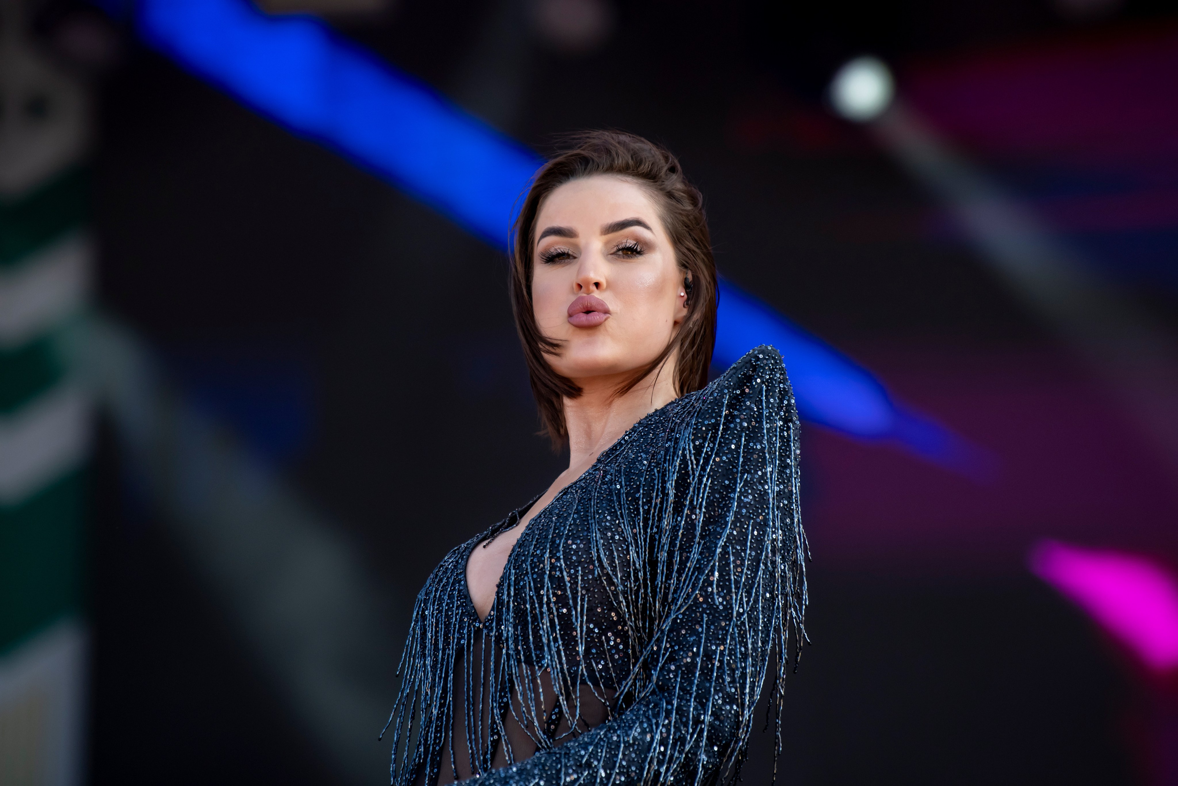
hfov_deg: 8.3
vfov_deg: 5.5
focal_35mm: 248
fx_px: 8108
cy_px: 340
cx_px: 589
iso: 800
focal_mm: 200
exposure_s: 1/2000
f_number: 3.5
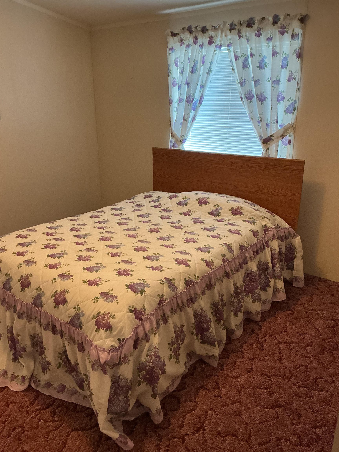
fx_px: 379
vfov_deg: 61.7
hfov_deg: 48.2
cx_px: 170
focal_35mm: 29
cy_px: 226
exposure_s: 1/60
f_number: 1.8
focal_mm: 3
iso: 250
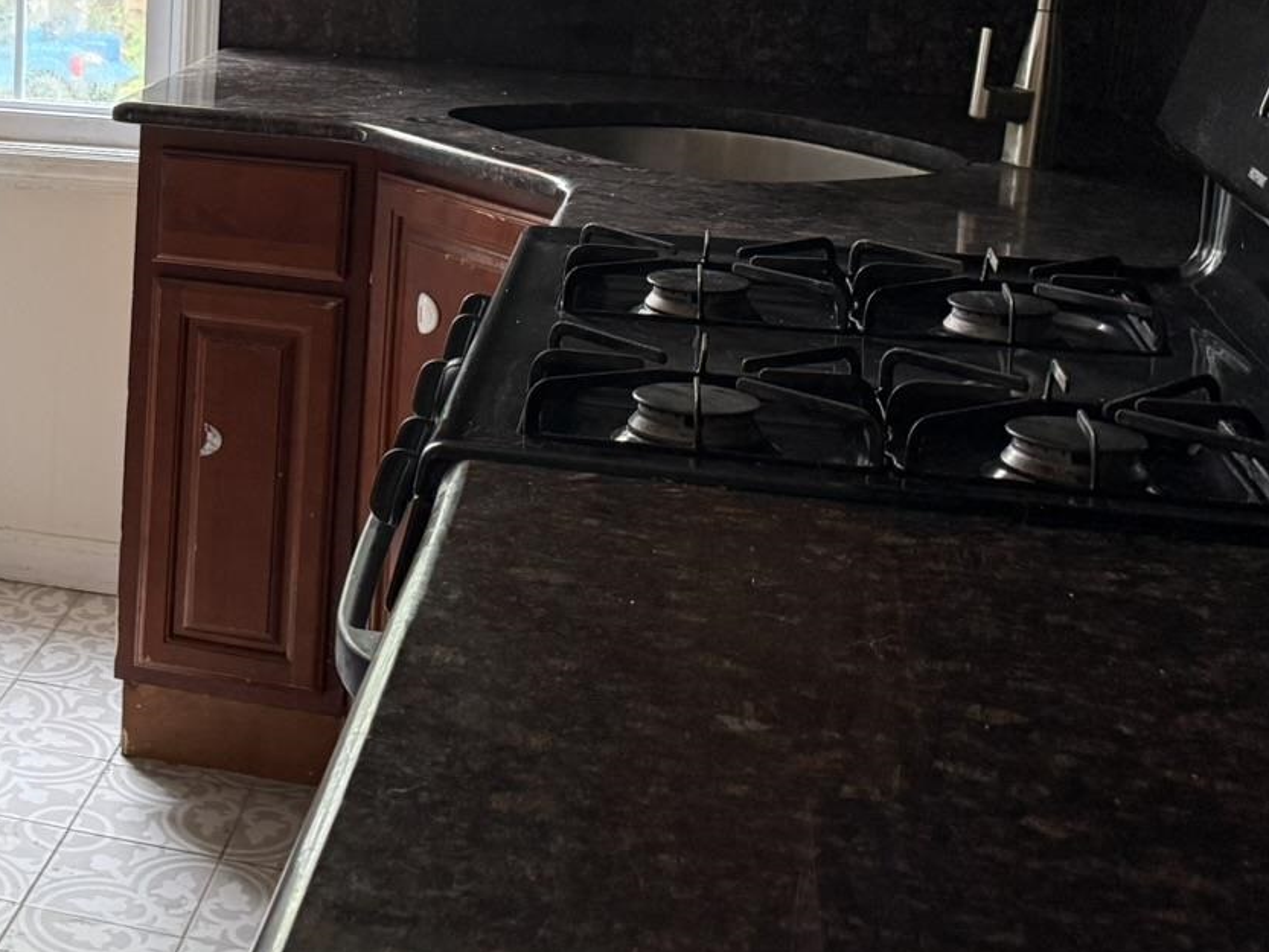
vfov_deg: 24.3
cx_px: -32
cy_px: 143
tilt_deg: -9.0
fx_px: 2163
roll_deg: -2.4
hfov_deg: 30.2
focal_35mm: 59
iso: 320
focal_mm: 6.76
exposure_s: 1/60
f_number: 1.78
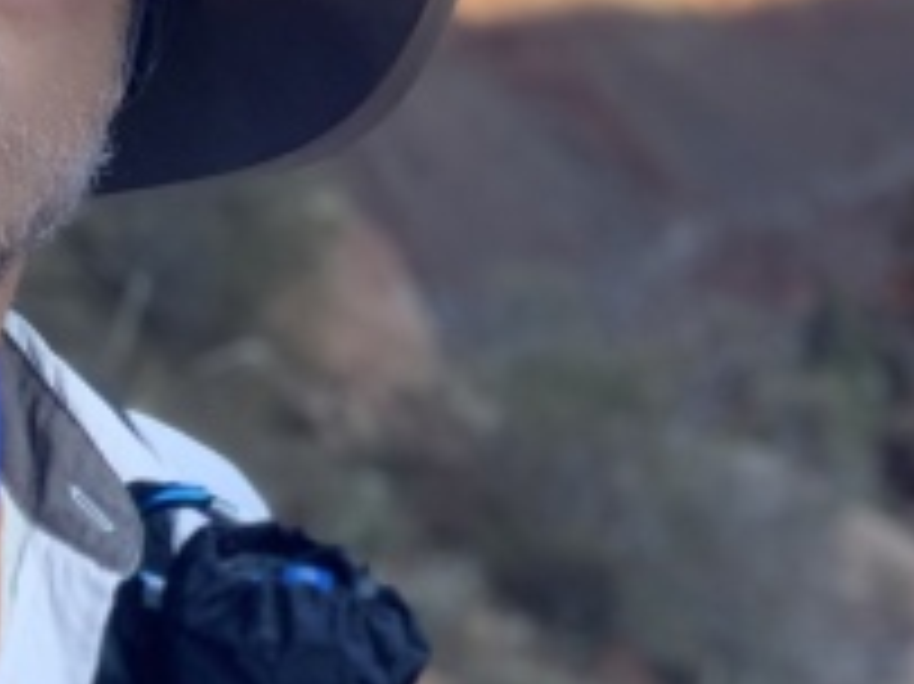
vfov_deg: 14.4
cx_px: 468
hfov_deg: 19.5
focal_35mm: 101
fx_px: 2665
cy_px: -32
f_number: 2.2
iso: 16
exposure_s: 1/337
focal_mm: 2.87
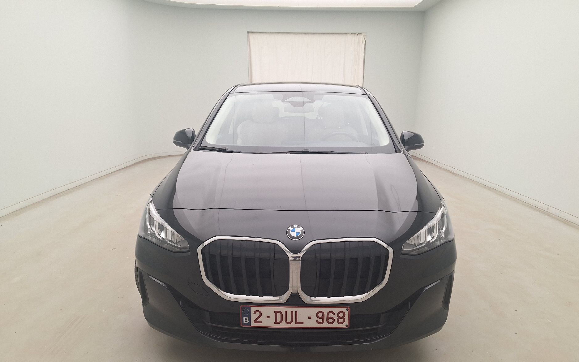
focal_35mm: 25
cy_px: 213
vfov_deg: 49.0
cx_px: 296
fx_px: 394
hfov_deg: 72.5
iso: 40
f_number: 1.8
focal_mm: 5.54
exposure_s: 1/100
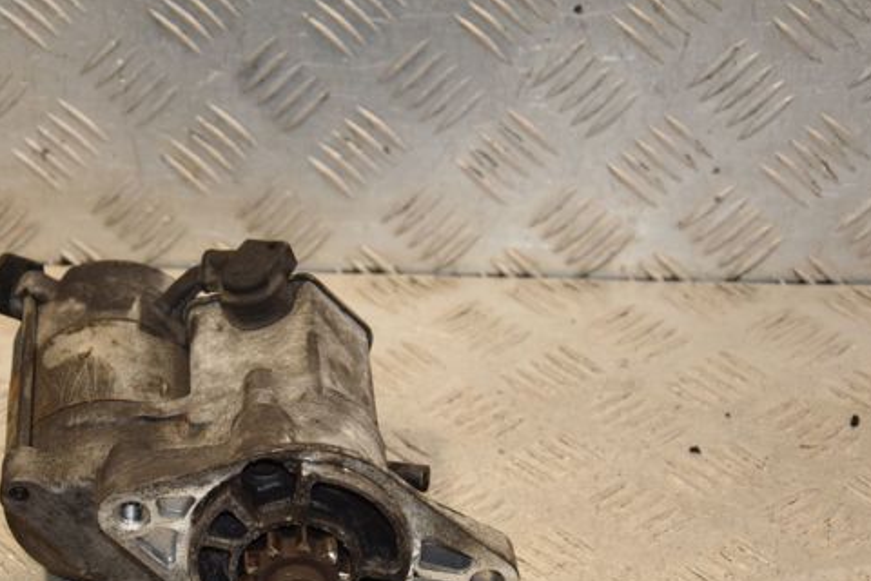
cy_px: 381
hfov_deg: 17.6
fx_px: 2806
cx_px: 345
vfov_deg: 11.8
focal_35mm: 116
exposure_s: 1/200
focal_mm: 58
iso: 800
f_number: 5.6
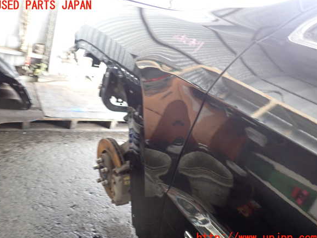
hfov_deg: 58.4
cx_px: 156
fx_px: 284
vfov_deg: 45.4
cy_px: 122
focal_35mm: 31
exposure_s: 1/30
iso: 400
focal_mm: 5.4
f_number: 2.3
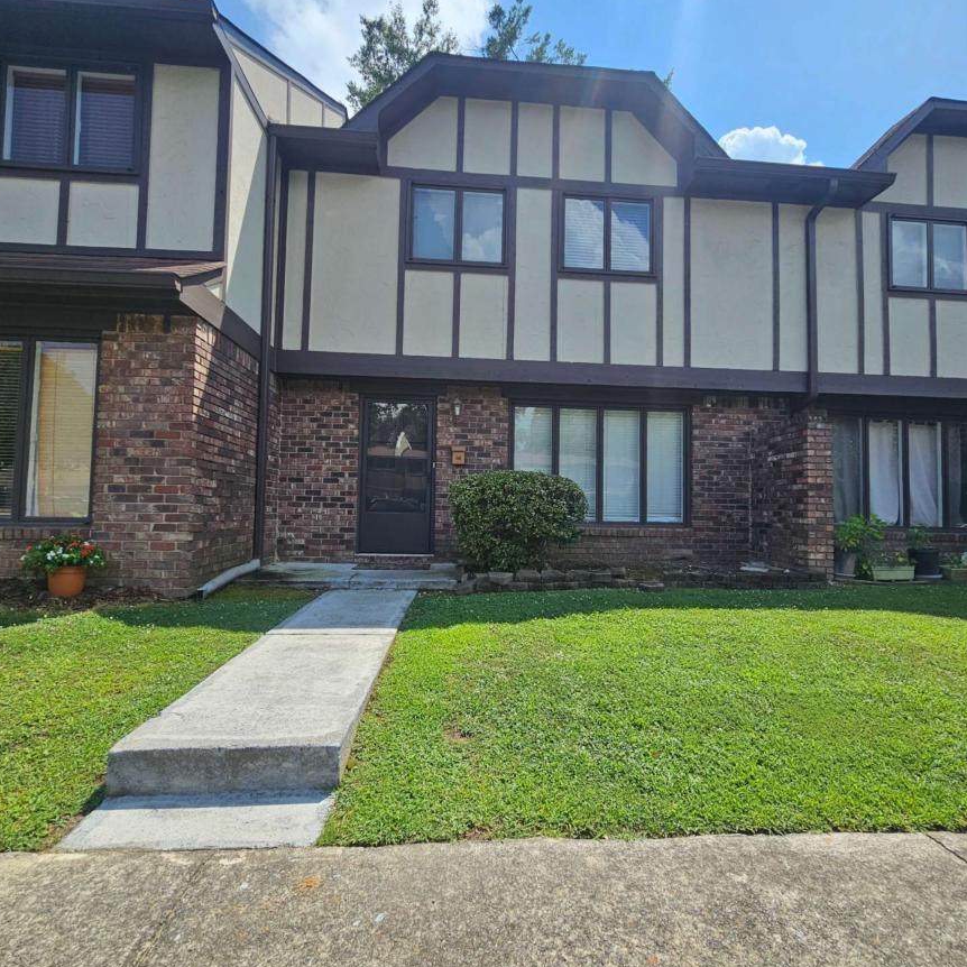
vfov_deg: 87.4
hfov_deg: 87.3
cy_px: 498
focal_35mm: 16
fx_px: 506
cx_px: 512
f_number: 2.2
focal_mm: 2.2
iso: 50
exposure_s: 1/1930
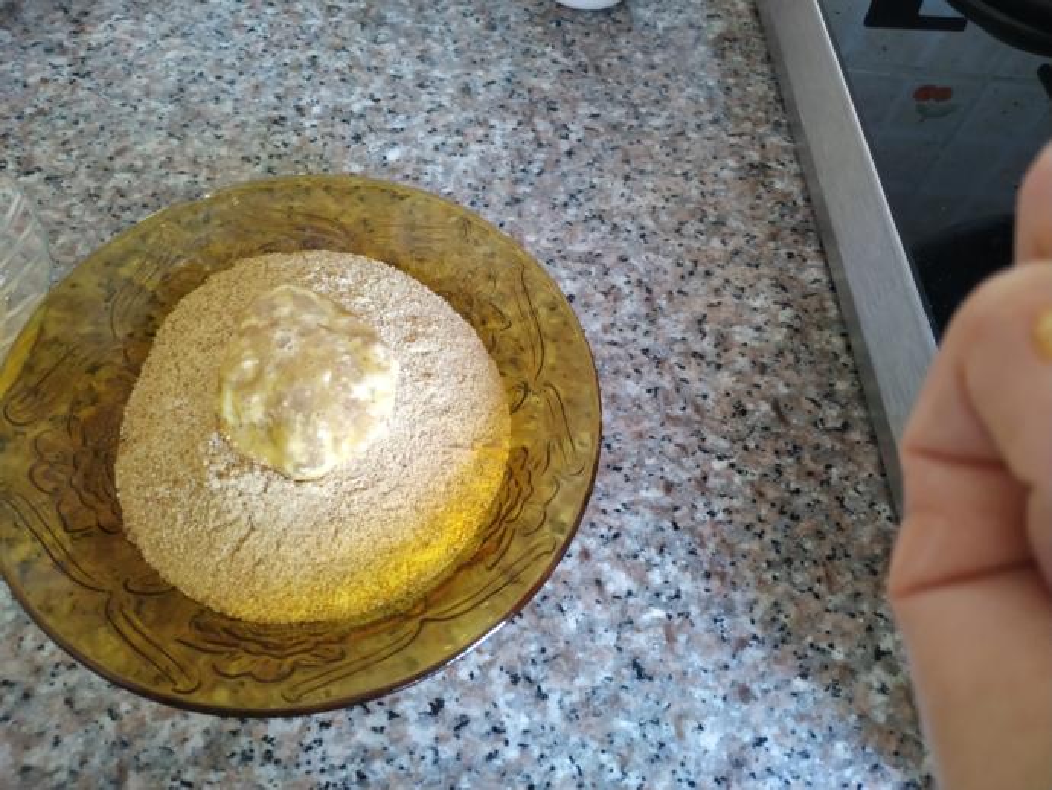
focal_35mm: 24
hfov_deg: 71.6
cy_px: 395
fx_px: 730
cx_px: 526
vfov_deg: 56.8
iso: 320
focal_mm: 3.94
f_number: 1.9
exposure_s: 1/20
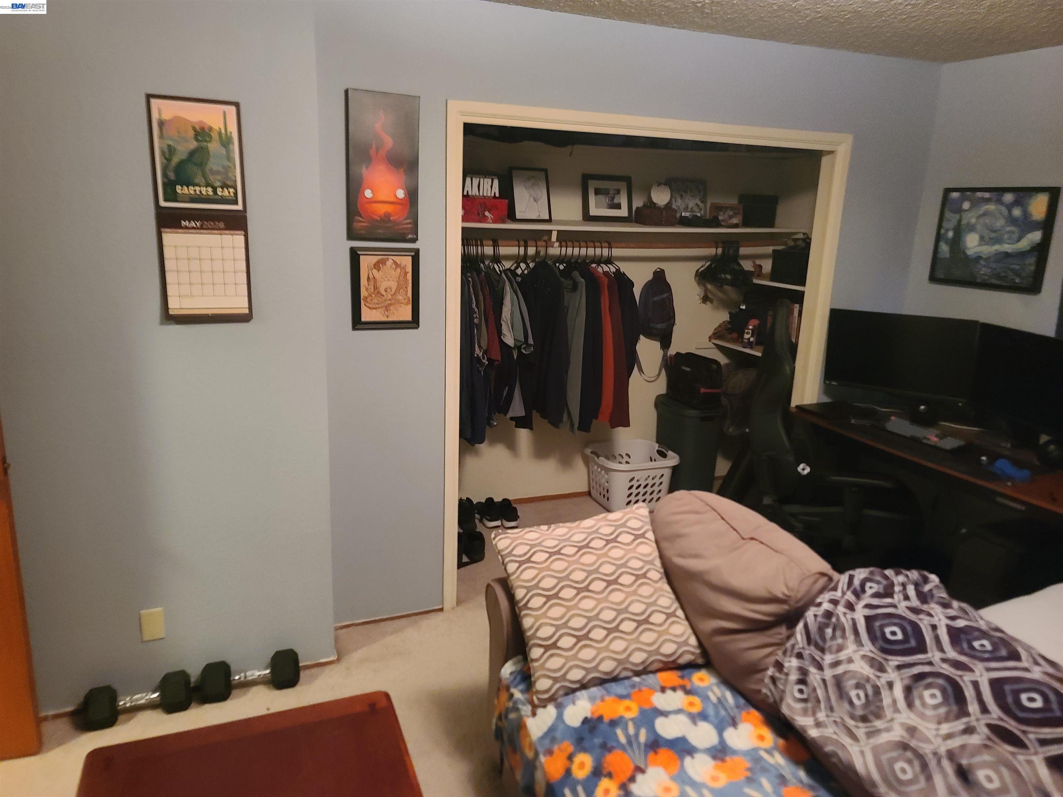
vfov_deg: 54.9
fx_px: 768
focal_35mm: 25
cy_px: 398
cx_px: 532
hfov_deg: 69.4
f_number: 1.8
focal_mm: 7
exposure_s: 1/24
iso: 640
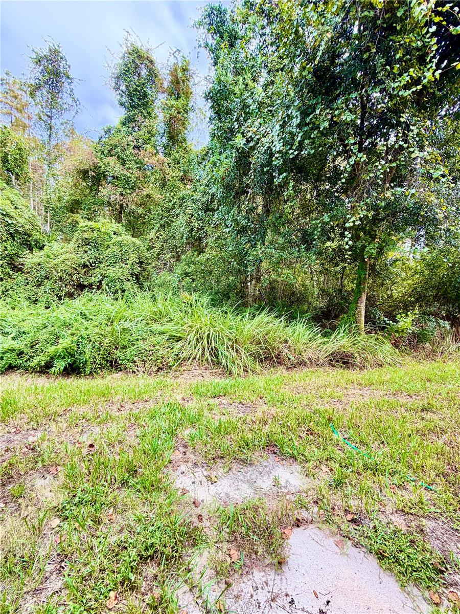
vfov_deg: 102.1
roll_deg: -3.5
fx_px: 248
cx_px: 230
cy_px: 307
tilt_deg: -6.2
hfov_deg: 85.7
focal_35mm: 14
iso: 64
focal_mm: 2.22
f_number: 2.2
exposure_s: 1/176
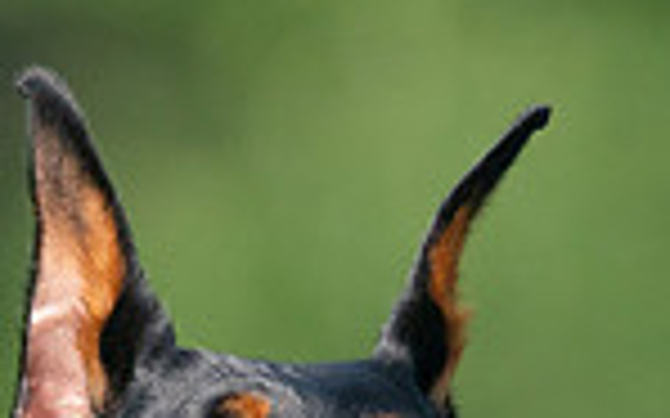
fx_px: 43332
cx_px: 220
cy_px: 753
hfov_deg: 0.9
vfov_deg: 0.6
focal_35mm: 2374
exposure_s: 1/4000
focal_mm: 600
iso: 2000
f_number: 6.3
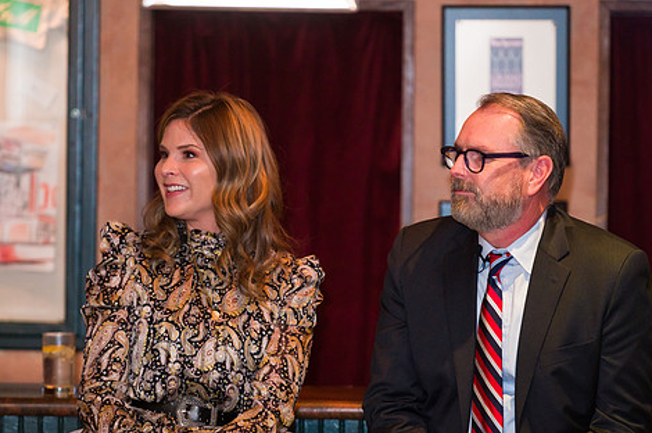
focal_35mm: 210
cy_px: 255
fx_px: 3798
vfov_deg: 6.5
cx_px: 325
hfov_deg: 9.8
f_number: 3.2
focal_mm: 170
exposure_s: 1/125
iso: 1600
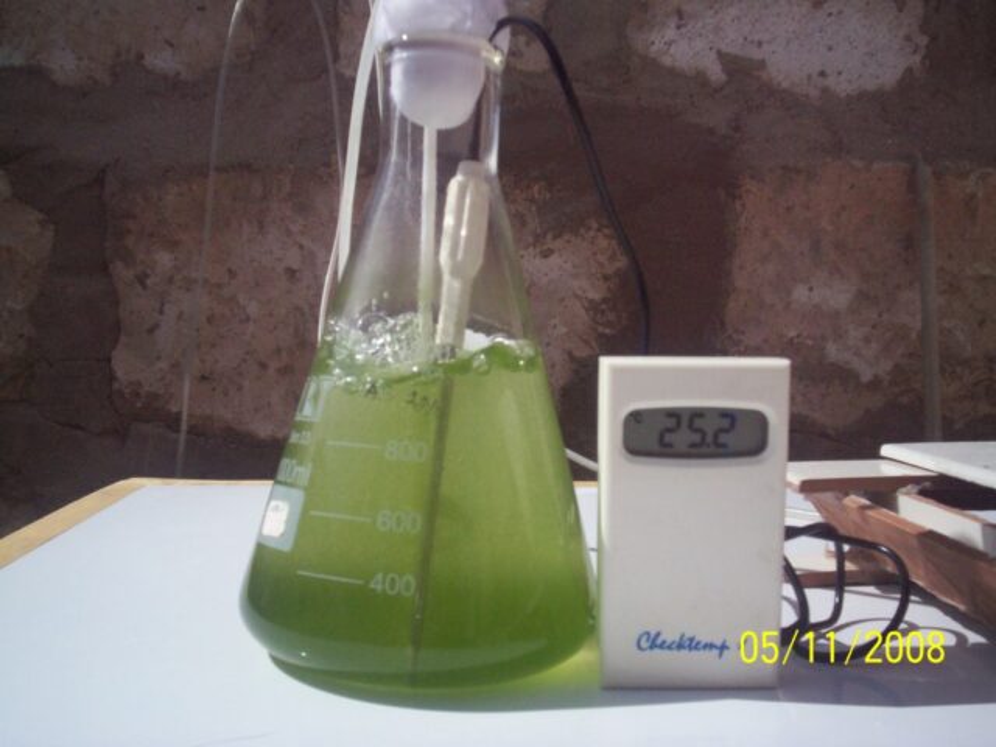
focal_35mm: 36
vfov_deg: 39.7
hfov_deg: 51.4
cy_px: 374
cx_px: 498
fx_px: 1036
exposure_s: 1/1799
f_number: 4.5
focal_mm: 5.9
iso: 100
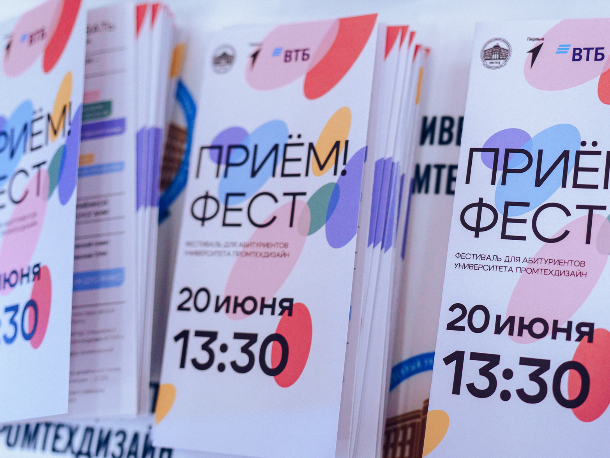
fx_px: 969
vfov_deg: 26.6
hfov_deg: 34.4
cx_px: 434
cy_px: 222
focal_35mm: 55
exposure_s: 1/200
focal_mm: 35
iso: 320
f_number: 2
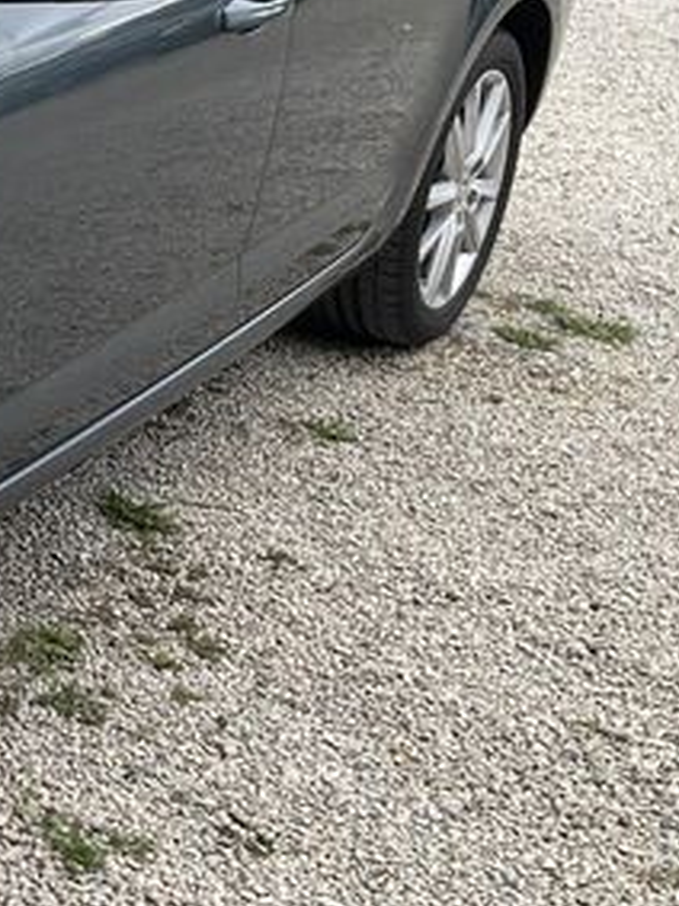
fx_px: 2146
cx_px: -356
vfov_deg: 23.8
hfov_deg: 16.3
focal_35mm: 82
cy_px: 394
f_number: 1.8
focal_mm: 3
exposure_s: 1/562
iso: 25
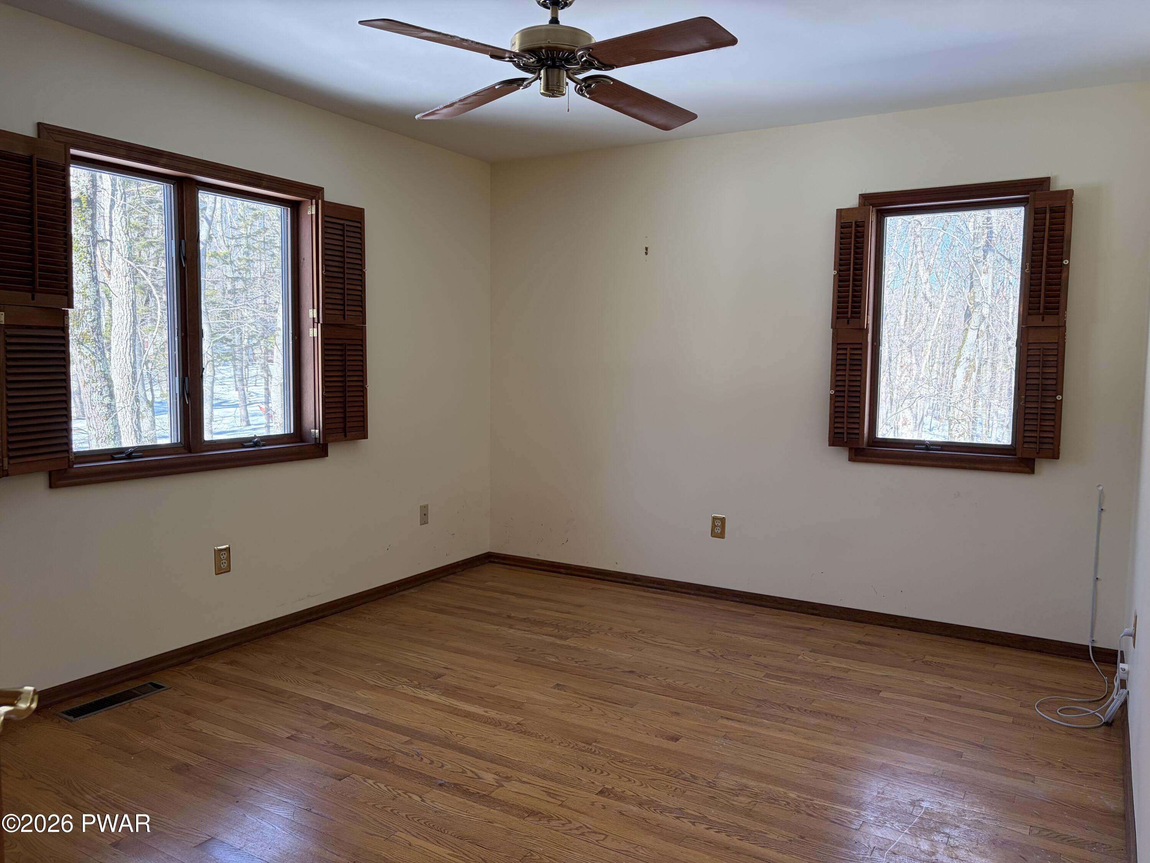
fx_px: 864
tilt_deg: -4.2
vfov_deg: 53.1
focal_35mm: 26
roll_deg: -1.0
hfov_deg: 67.3
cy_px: 432
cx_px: 575
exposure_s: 1/131
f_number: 1.6
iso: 125
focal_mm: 5.96
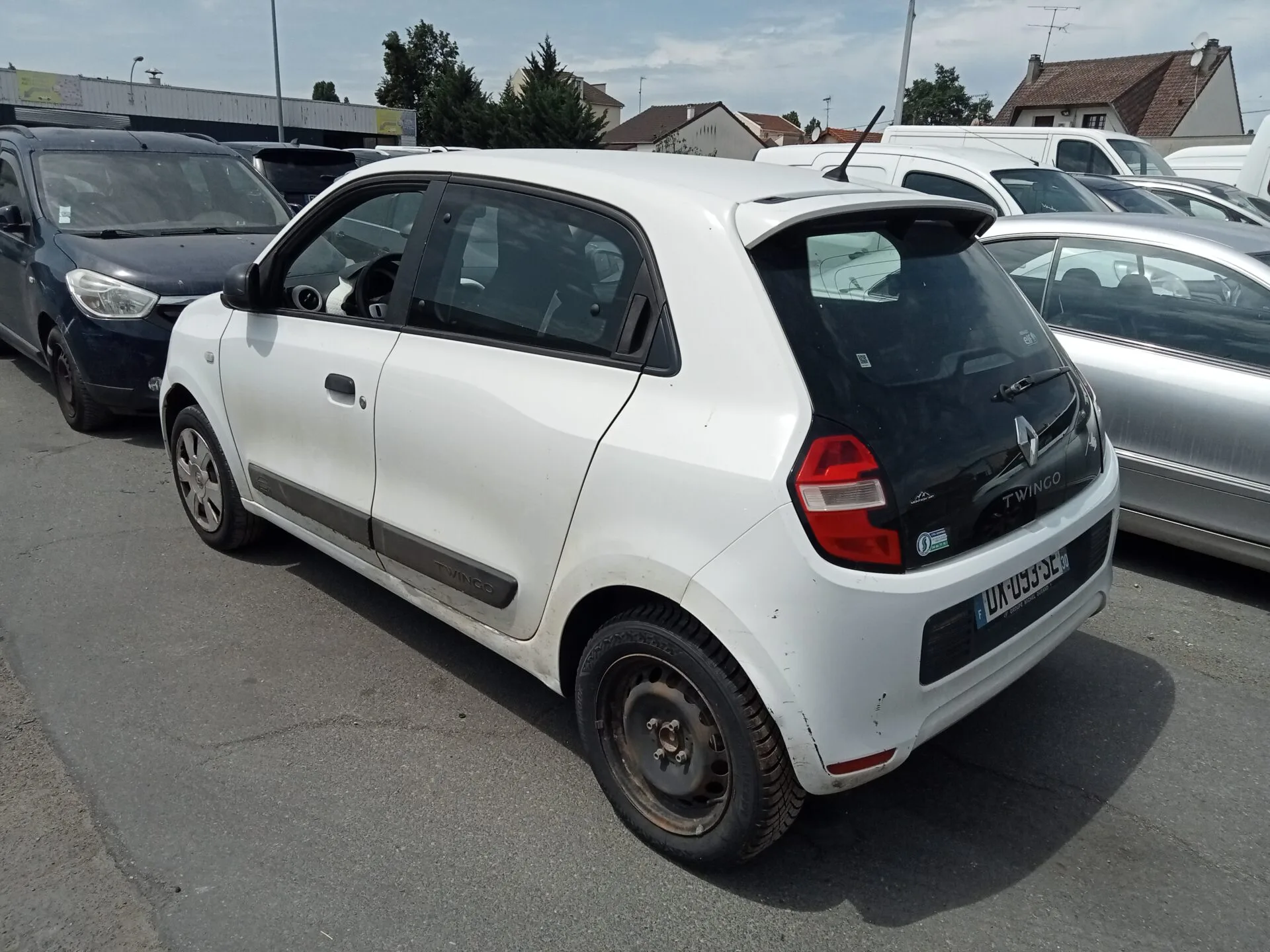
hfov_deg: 63.4
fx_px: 1027
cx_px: 635
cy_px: 476
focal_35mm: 28
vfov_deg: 49.7
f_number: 2.2
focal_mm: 3.46
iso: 100
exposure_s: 1/2342
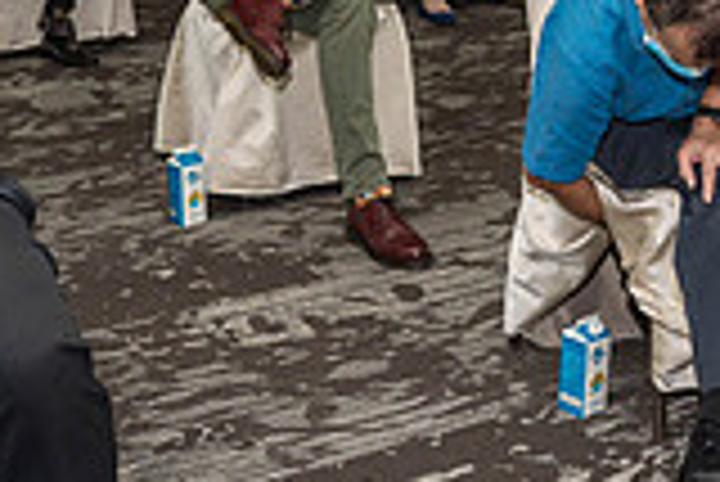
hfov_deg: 23.3
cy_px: -7
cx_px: 459
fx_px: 1742
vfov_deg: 15.4
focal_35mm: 87
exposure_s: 1/60
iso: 2500
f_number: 5
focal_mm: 24
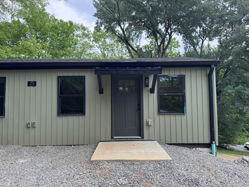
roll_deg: +1.1
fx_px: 173
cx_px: 124
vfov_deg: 56.8
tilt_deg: +2.9
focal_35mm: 24
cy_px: 94
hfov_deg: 71.6
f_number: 1.78
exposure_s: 1/912
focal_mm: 6.76
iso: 80
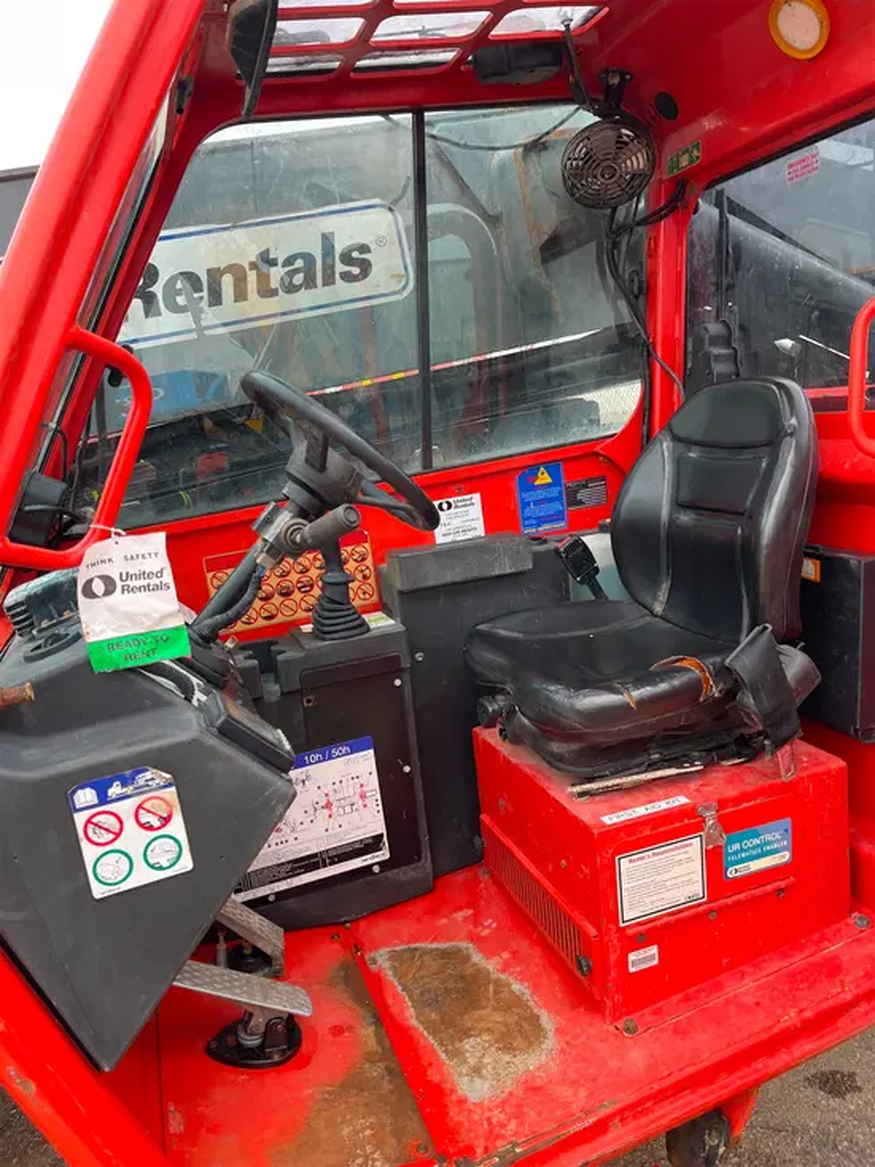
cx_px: 438
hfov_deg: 53.1
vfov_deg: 67.3
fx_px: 876
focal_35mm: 26
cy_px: 584
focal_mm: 5.1
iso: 40
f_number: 1.6
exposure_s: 1/121
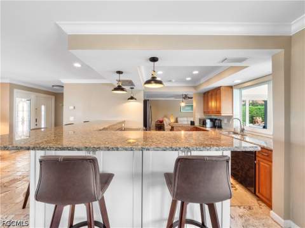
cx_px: 152
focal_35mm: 14
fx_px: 123
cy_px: 114
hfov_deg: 102.1
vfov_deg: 85.7
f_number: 7.1
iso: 200
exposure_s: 1/4
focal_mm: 7
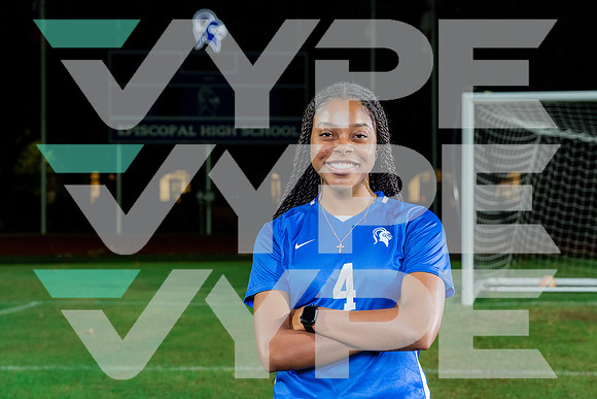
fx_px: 1170
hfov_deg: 28.6
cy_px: 200
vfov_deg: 19.3
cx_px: 298
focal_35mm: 71
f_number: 5.6
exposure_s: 1/250
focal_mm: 70
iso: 2000
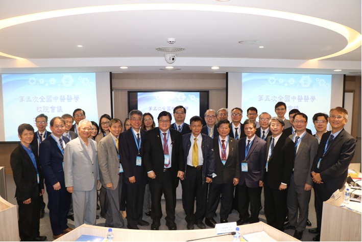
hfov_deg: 67.4
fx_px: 272
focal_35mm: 27
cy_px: 121
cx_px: 181
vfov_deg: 47.9
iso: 450
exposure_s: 1/30
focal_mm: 18
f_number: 4
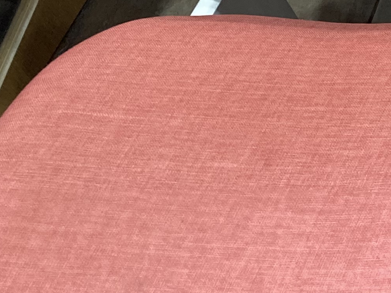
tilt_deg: -48.4
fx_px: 1276
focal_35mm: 113
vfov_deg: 13.1
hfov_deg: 15.1
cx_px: 704
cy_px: 107
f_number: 1.8
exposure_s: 1/50
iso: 160
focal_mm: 3.99
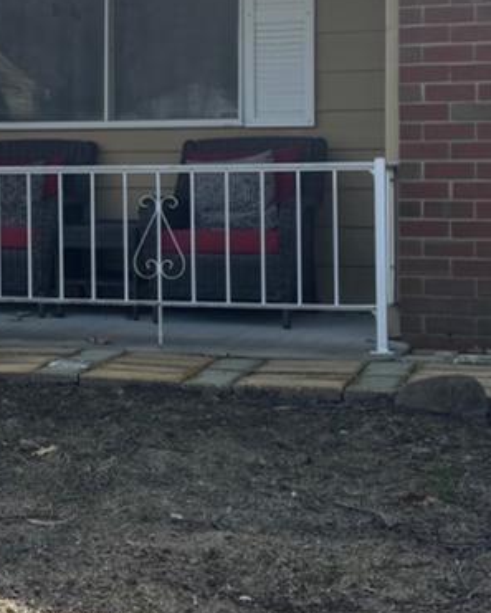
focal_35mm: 91
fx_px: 1652
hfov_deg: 16.1
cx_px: -131
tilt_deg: -1.5
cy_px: 169
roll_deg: +0.5
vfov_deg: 20.9
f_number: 1.78
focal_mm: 6.76
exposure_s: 1/2105
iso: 80
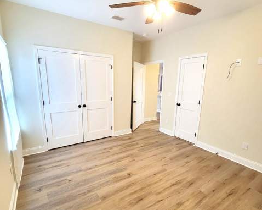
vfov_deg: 76.8
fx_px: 132
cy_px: 113
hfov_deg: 89.7
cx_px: 131
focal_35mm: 17
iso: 200
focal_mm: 2.2
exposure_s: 1/60
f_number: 2.2
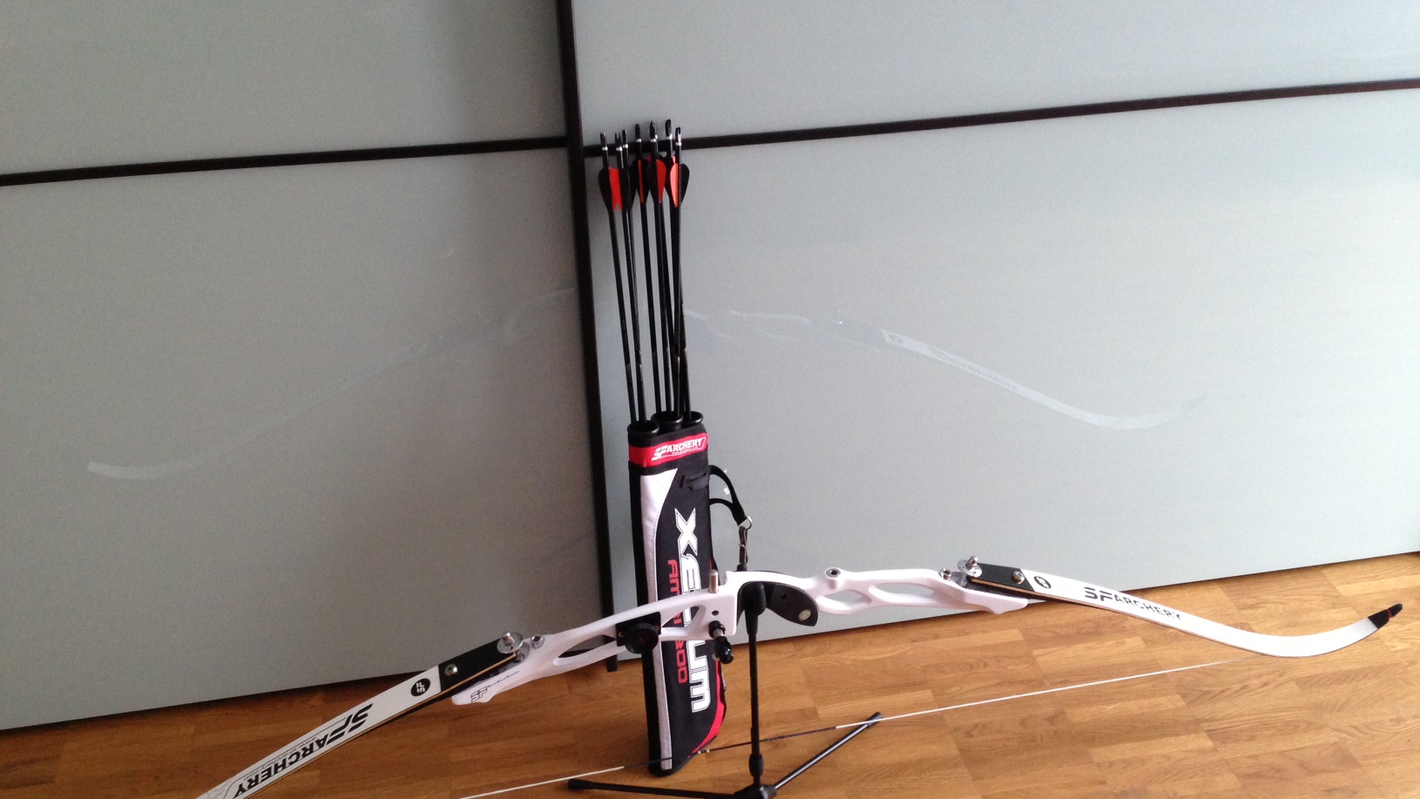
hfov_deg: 55.3
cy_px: 506
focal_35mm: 36
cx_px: 710
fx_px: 1356
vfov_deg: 32.7
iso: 160
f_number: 2.4
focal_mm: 4.13
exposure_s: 1/20
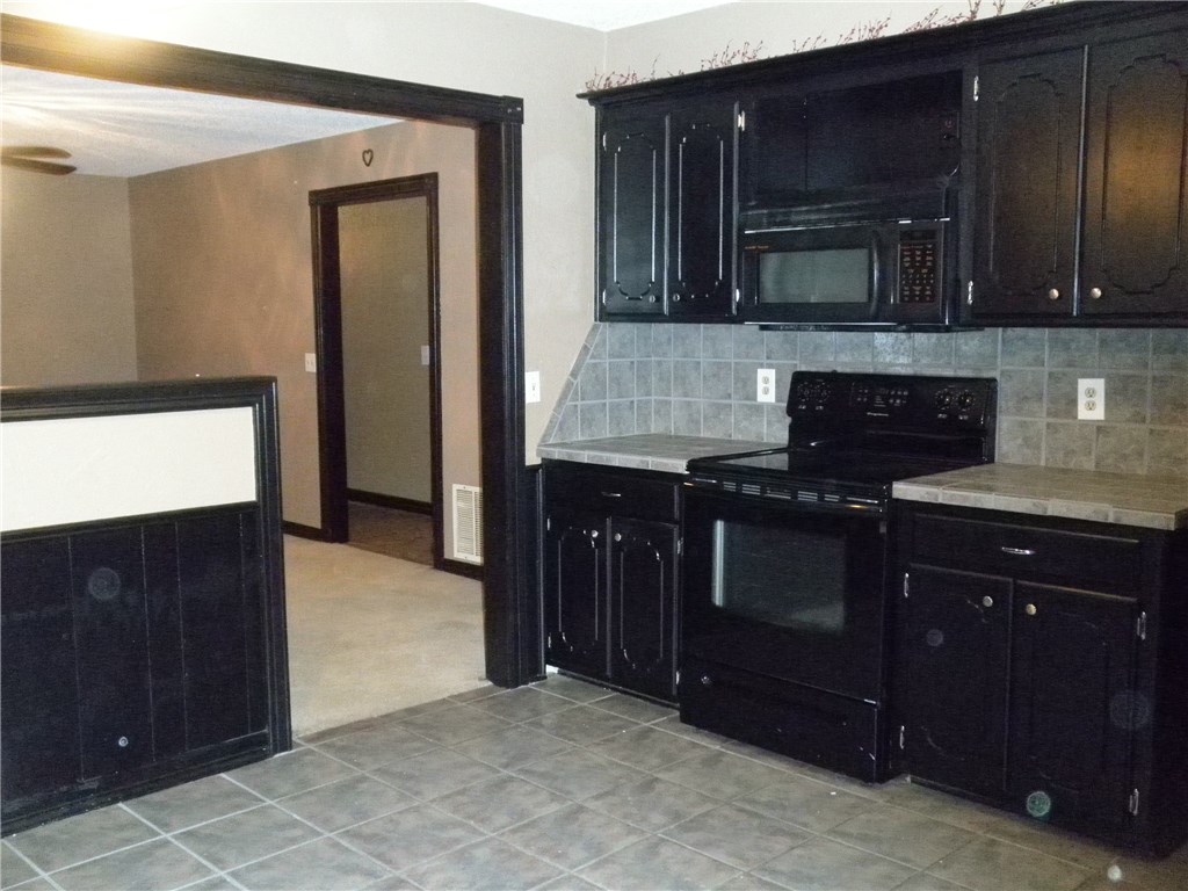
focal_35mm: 35
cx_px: 594
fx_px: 1201
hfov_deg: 52.6
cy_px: 446
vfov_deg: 40.7
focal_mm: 6.1
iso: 1600
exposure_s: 1/60
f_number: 3.2
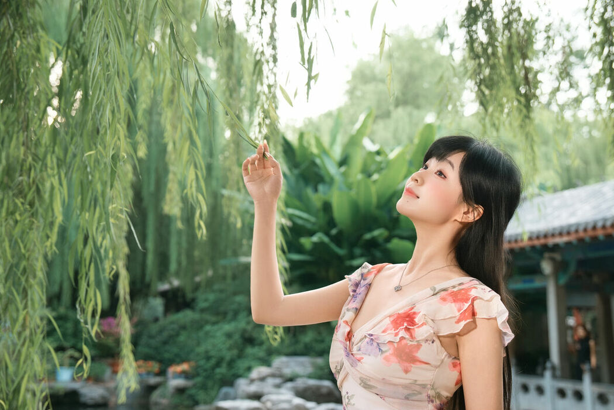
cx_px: 307
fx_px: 802
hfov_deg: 41.9
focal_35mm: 47
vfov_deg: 28.7
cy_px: 205
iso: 500
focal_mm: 47
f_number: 4
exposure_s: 1/125
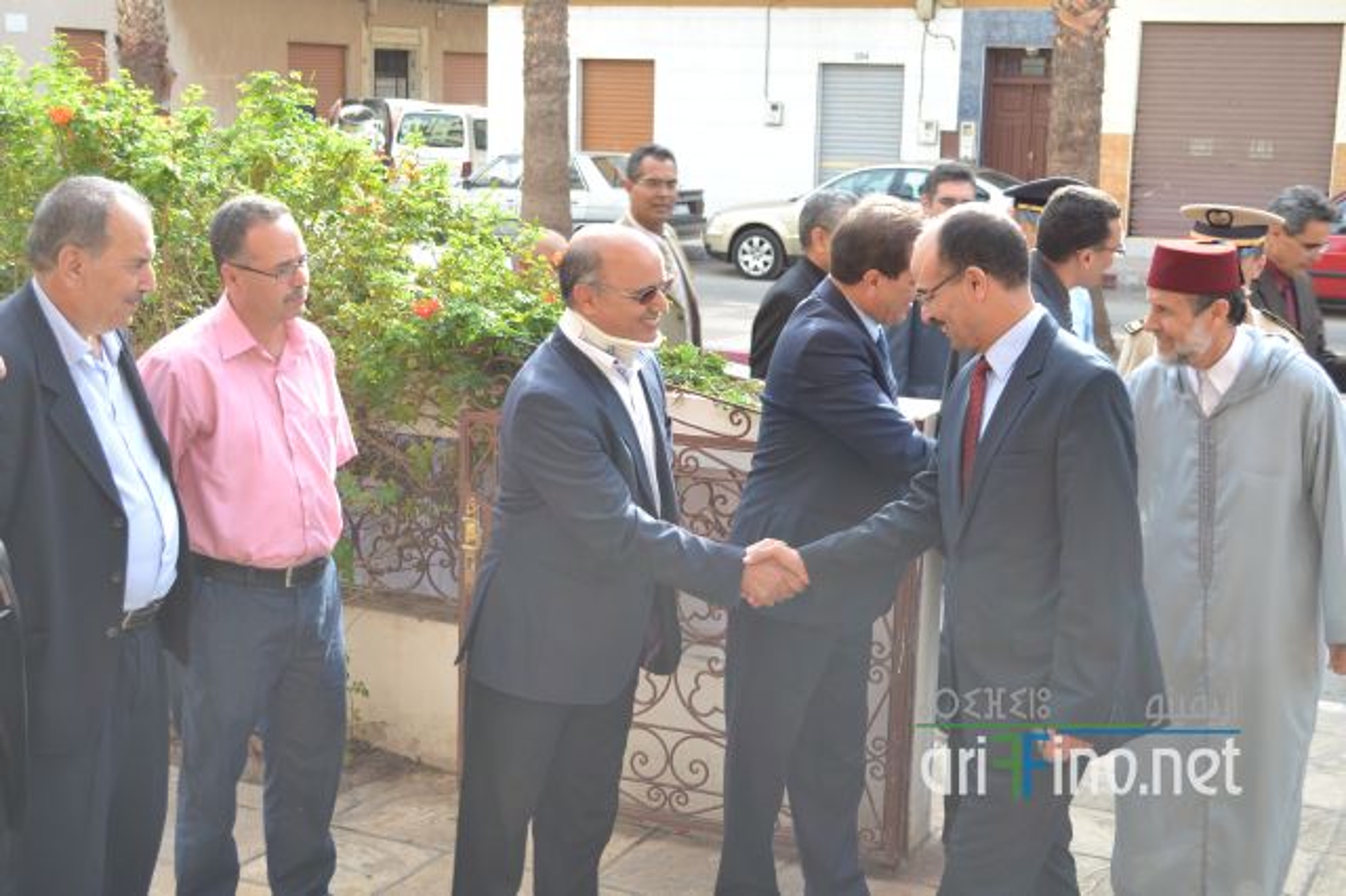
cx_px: 673
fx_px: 1794
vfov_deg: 28.0
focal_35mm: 48
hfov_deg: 41.1
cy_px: 448
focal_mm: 32
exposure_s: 1/125
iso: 125
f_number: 5.6
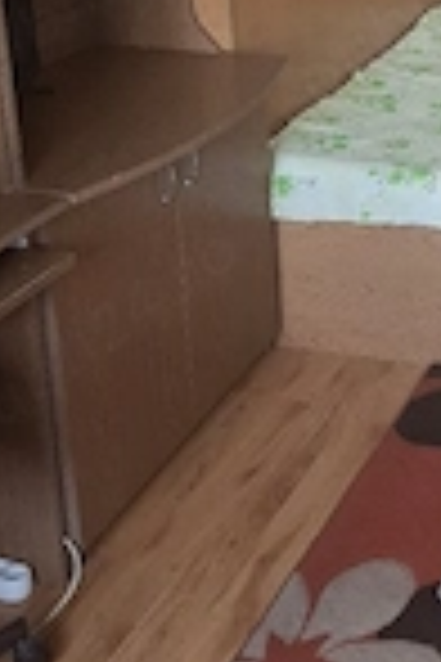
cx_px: 531
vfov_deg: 29.5
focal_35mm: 65
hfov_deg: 19.7
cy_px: 45
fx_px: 1194
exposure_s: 1/33
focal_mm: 5.54
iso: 320
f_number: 1.8
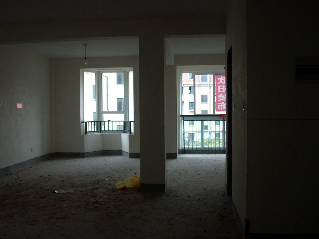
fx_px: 378
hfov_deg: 45.7
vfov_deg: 35.1
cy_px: 122
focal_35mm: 41
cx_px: 147
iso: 64
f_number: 2.8
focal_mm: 6.2
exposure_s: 1/65.4
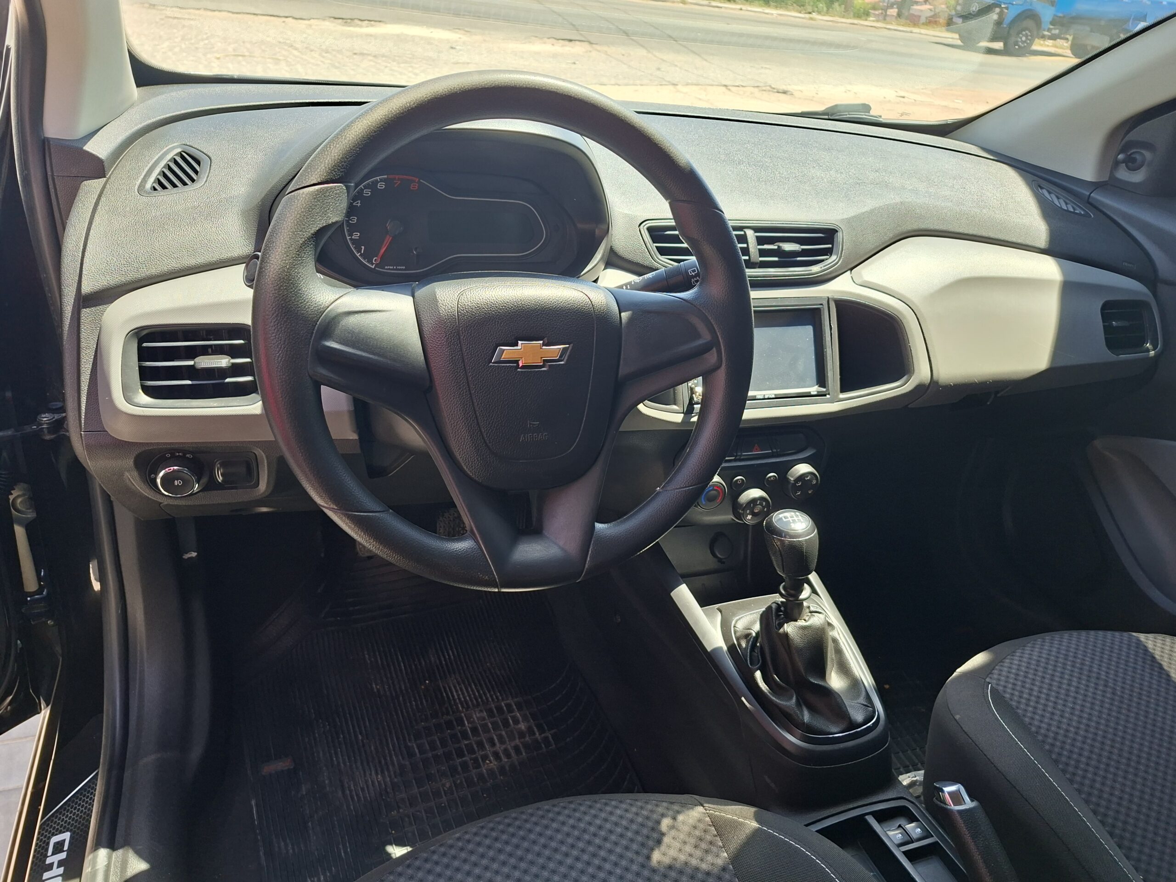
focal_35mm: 23
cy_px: 441
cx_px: 588
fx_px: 781
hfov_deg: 73.9
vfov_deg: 58.9
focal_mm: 5.54
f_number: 1.8
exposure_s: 1/190
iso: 50
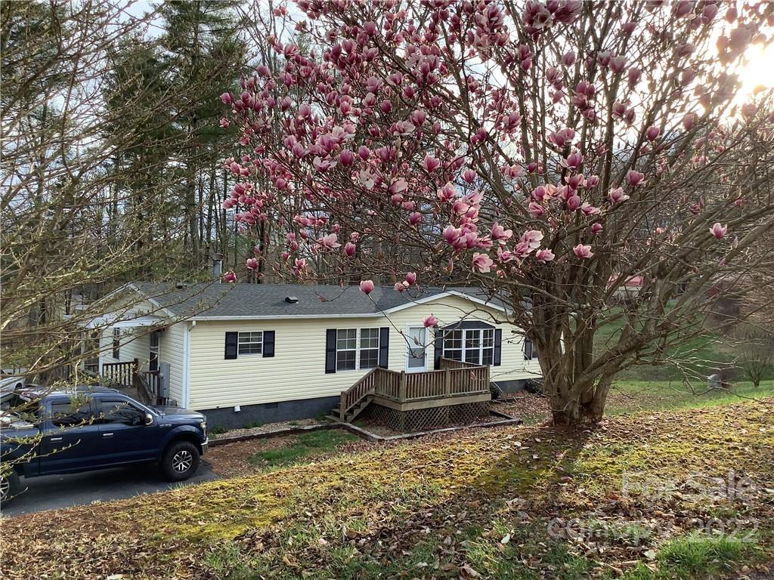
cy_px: 290
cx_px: 387
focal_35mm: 31
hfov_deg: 58.4
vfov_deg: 45.4
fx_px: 693
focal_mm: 3.3
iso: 25
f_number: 2.4
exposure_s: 1/162
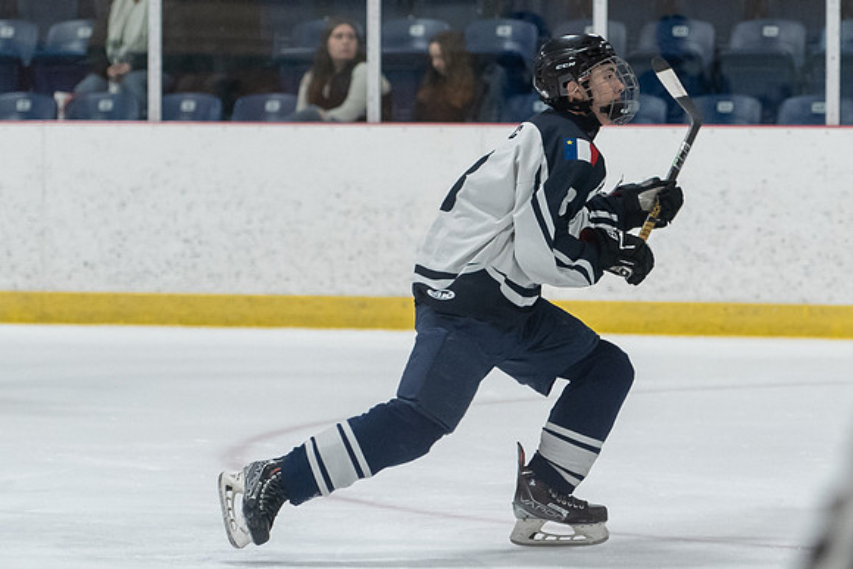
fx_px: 5451
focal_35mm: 230
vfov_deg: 6.0
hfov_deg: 8.9
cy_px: 247
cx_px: 427
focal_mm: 100
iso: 2500
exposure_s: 1/1250
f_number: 2.8
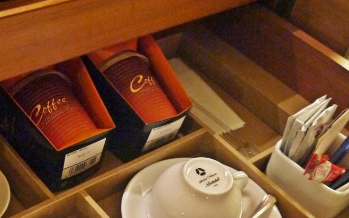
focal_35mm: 54
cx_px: 96
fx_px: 513
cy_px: 193
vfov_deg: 23.4
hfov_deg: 36.8
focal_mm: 14
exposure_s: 1/40
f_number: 3.5
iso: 1600
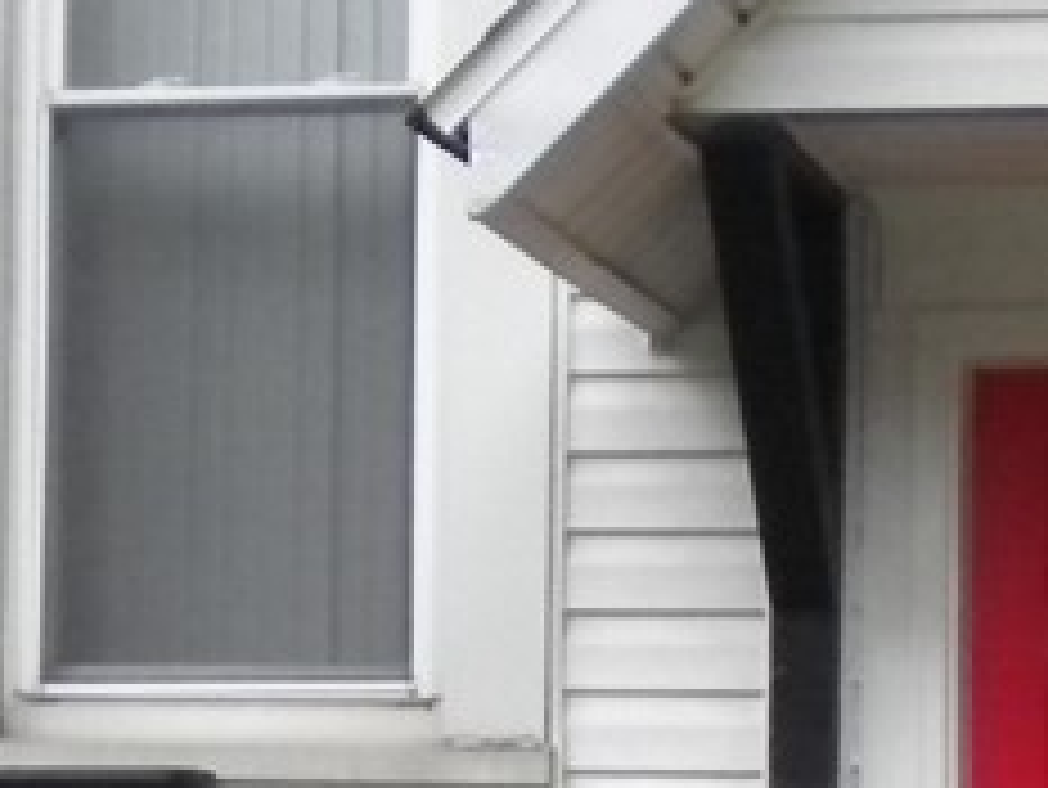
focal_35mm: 154
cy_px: 865
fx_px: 4665
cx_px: 720
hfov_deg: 12.8
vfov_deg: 9.5
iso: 400
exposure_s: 1/480
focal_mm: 6.3
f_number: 3.1
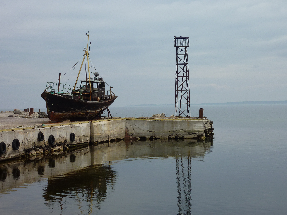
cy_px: 108
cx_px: 144
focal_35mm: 63
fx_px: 522
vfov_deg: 23.3
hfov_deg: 30.7
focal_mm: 10.3
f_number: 5
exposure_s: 1/500
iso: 80
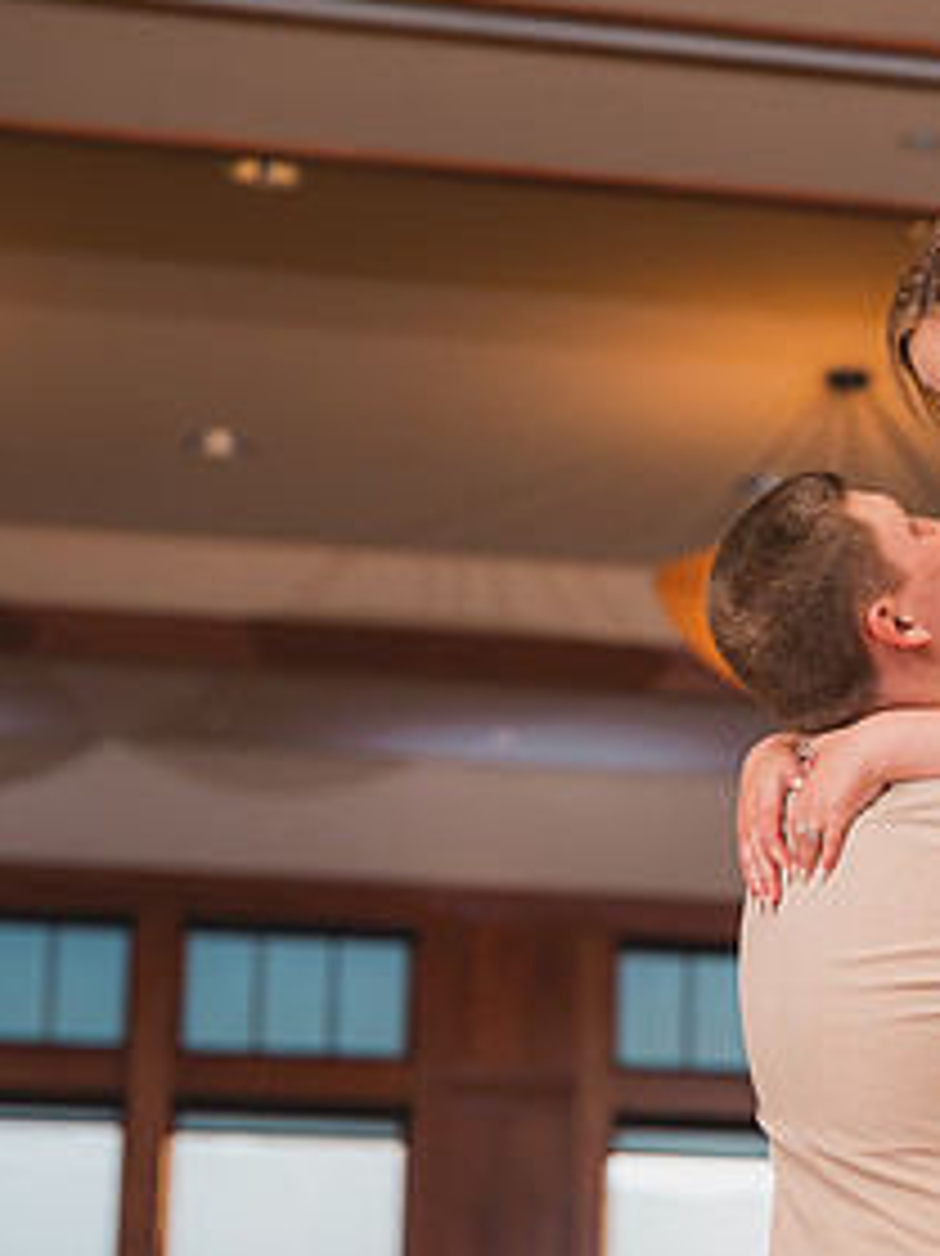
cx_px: 904
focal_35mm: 100
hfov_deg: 14.6
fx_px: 3623
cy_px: 732
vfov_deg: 19.6
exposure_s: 1/250
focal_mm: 50
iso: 125
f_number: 1.8
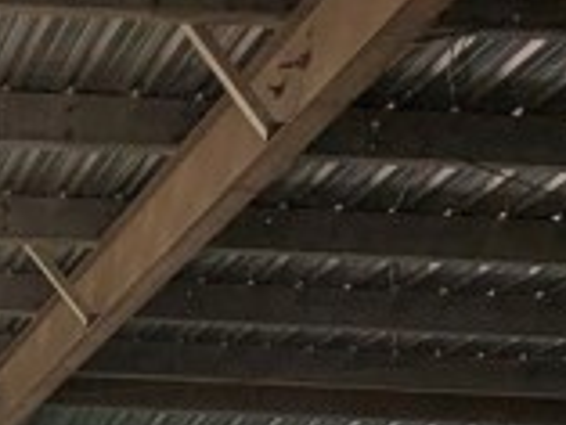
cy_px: 1149
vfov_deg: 11.0
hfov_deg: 16.7
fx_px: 1702
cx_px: -342
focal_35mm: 104
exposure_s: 1/1161
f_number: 2.2
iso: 43
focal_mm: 2.35
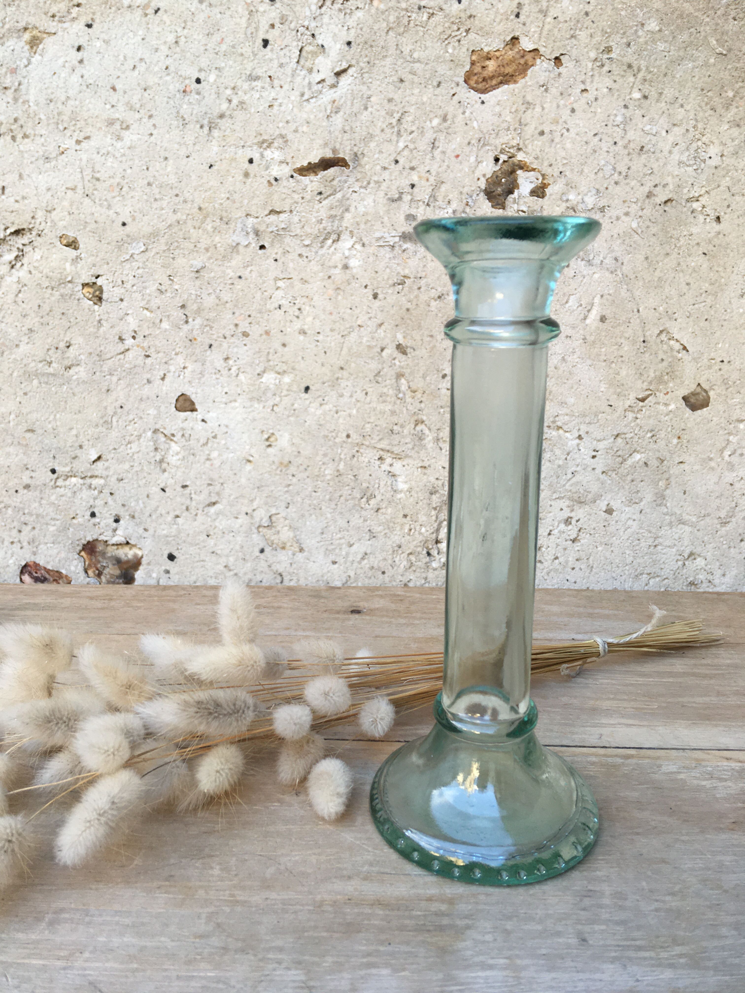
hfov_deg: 48.2
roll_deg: -0.3
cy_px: 496
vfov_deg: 61.7
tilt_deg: -14.4
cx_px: 372
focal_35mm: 29
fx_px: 832
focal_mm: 4.15
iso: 40
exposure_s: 1/100
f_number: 2.2
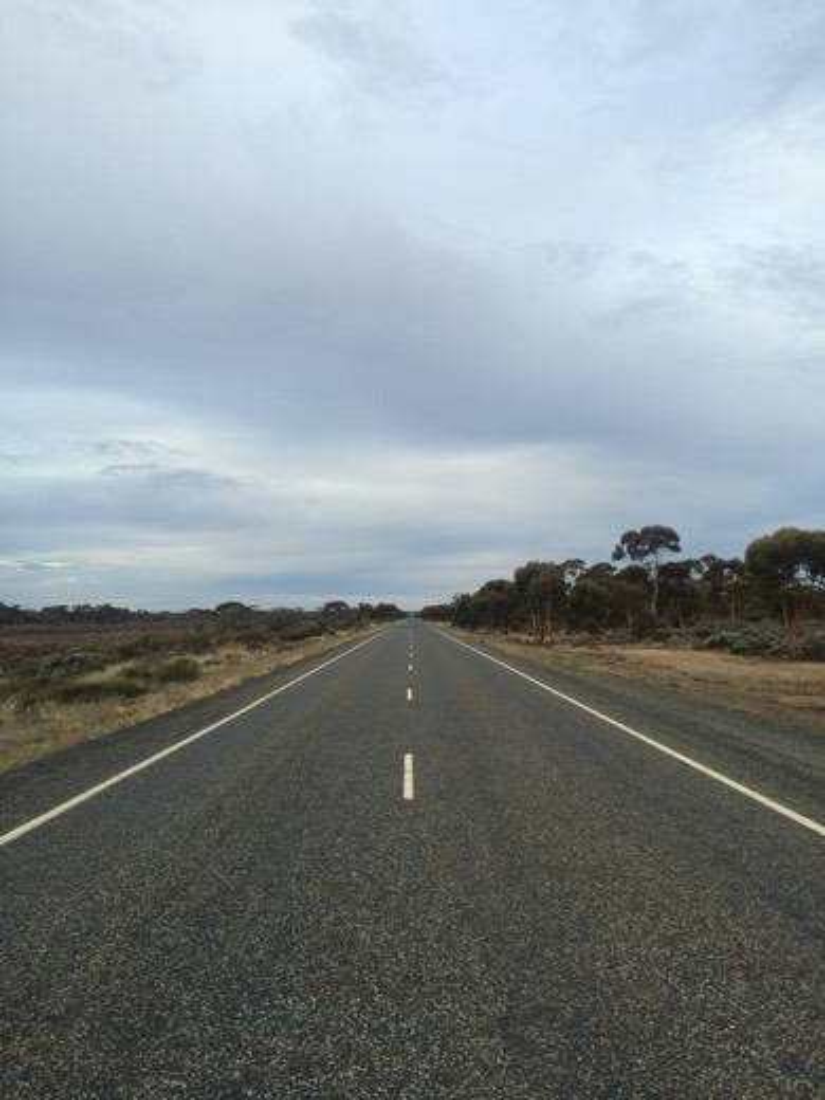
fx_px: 922
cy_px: 550
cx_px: 412
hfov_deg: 48.2
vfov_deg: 61.7
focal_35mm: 29
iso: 32
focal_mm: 4.15
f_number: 2.2
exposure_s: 1/206
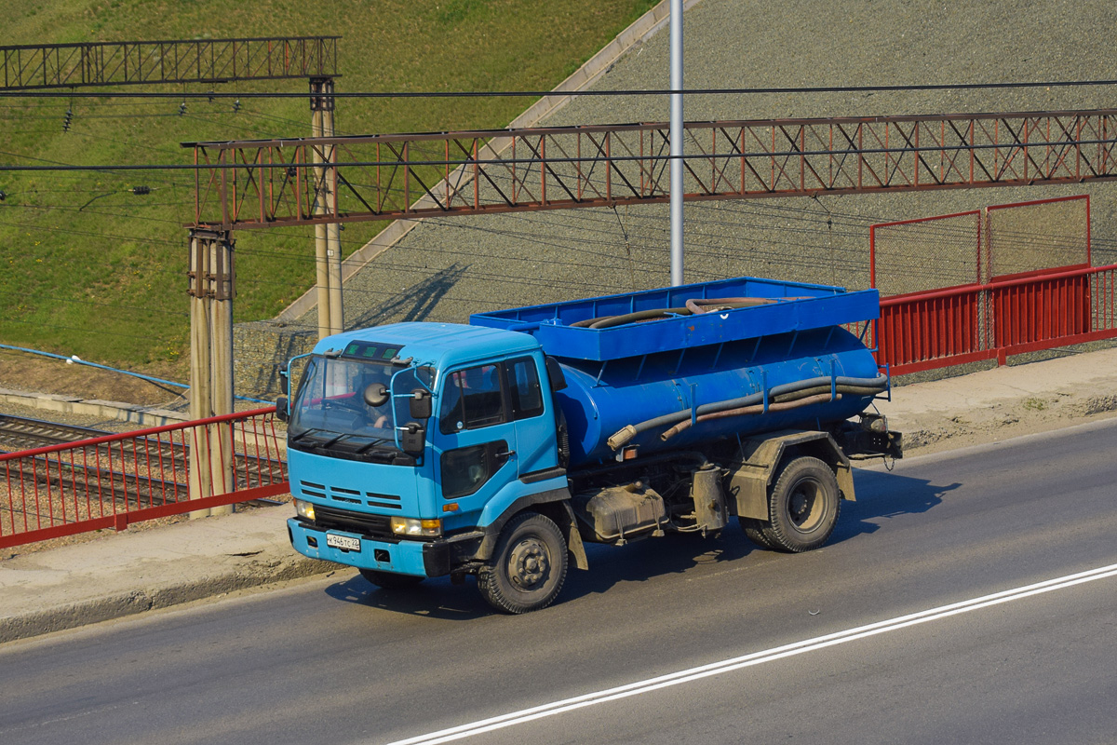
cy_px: 372
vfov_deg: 16.6
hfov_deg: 24.6
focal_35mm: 82
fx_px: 2560
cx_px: 558
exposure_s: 1/800
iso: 200
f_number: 5.6
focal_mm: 55
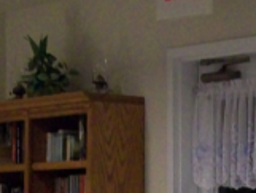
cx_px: 180
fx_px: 1325
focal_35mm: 179
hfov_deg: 11.0
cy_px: 357
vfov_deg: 8.0
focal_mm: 6
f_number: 2.7
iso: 160
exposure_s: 1/40
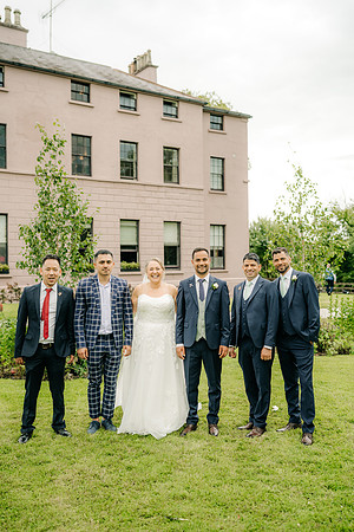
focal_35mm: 35
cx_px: 177
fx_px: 516
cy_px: 266
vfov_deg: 54.4
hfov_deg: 37.9
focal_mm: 35
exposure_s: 1/500
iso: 100
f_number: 2.2
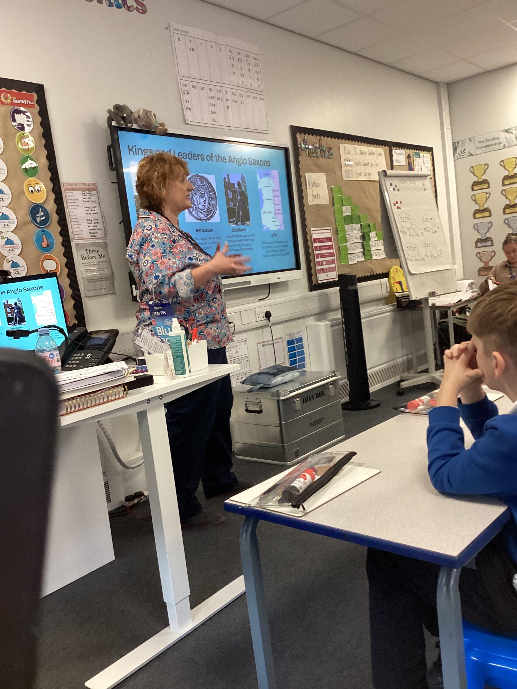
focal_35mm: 31
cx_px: 258
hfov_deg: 45.4
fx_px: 617
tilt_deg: -7.3
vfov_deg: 58.4
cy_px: 344
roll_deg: +7.7
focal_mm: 3.3
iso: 200
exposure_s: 1/60
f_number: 2.4
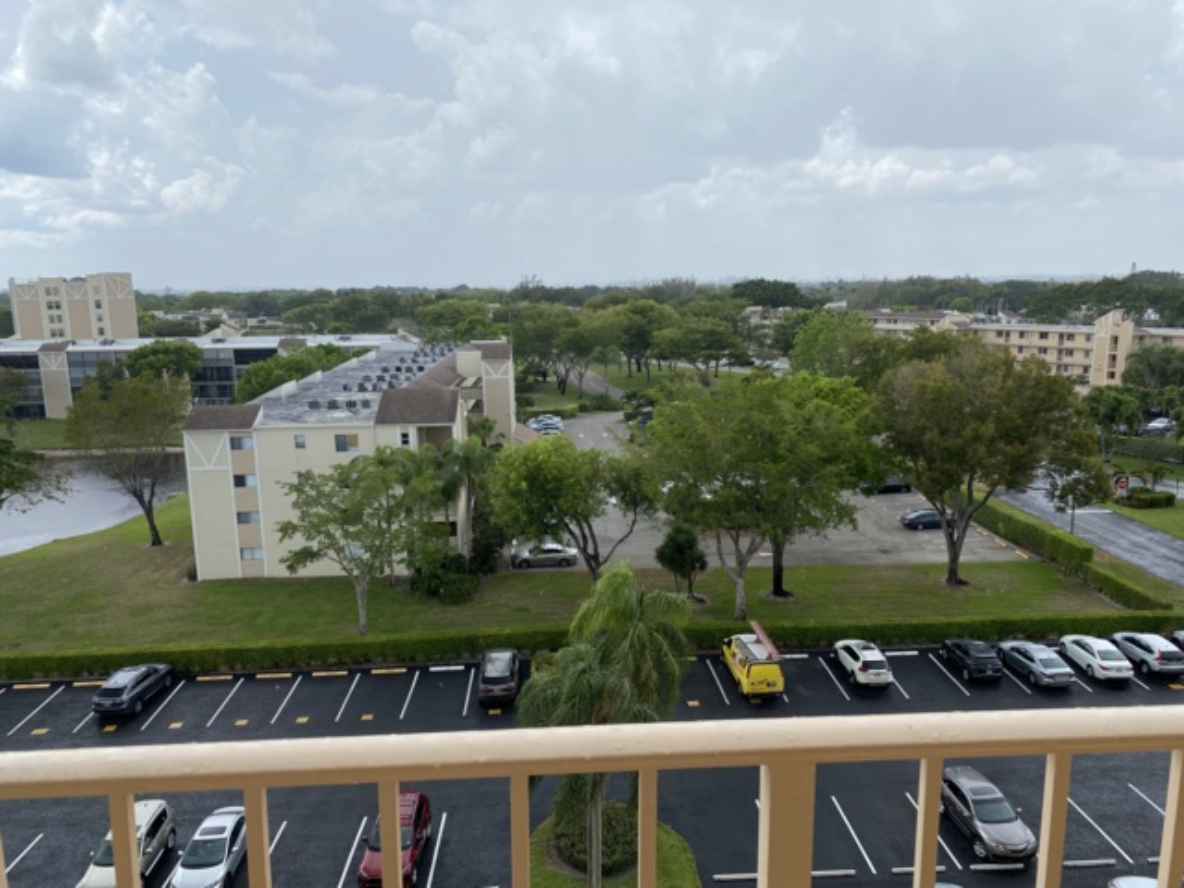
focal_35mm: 26
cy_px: 444
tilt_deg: -10.9
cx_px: 592
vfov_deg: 53.1
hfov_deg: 67.3
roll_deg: -0.6
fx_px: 889
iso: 32
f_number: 1.8
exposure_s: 1/1522
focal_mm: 4.25
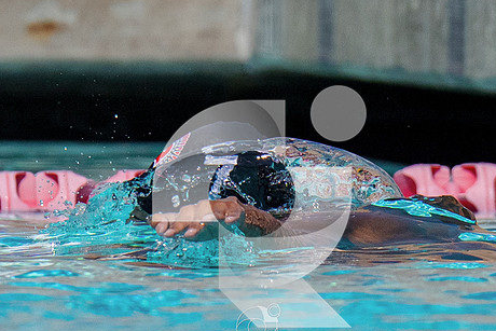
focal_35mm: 1418
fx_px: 19542
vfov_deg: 1.0
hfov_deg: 1.5
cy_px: 307
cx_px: 307
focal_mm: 200
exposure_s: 1/10000
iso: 320
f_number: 4
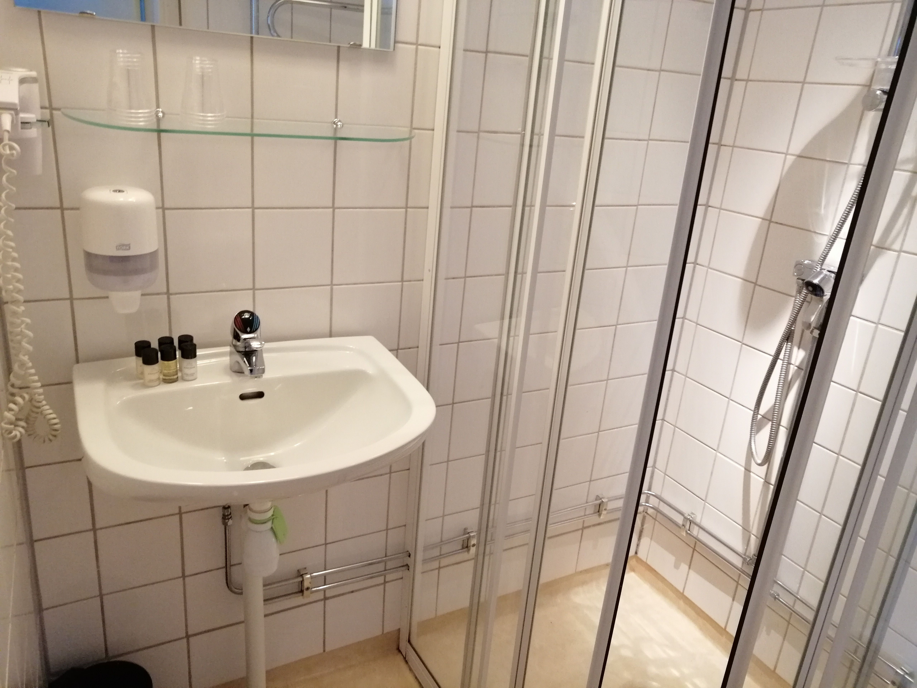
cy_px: 344
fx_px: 715
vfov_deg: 51.4
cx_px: 458
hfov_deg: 65.3
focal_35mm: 27
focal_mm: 3.95
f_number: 1.8
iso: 400
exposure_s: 1/25
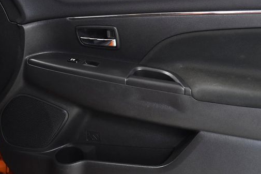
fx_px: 551
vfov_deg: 17.9
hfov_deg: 26.6
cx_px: 162
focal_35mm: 76
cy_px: 72
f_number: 4.5
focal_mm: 40
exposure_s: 1/125
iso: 2500
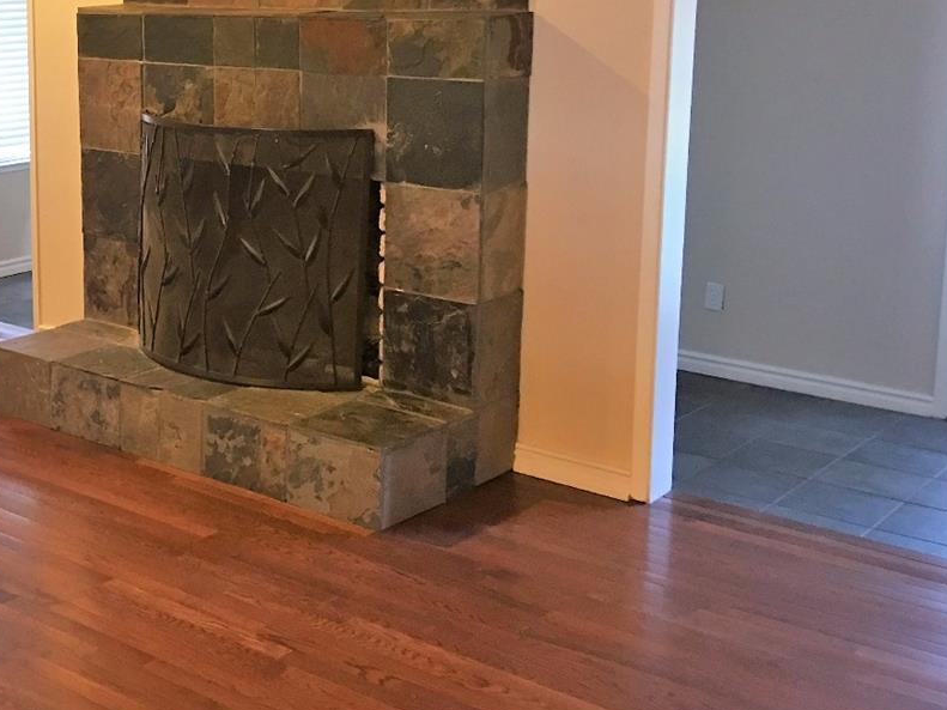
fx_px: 1504
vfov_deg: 26.4
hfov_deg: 33.0
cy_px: 231
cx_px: 77
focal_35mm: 55
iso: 80
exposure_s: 1/10
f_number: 2.2
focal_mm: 4.15
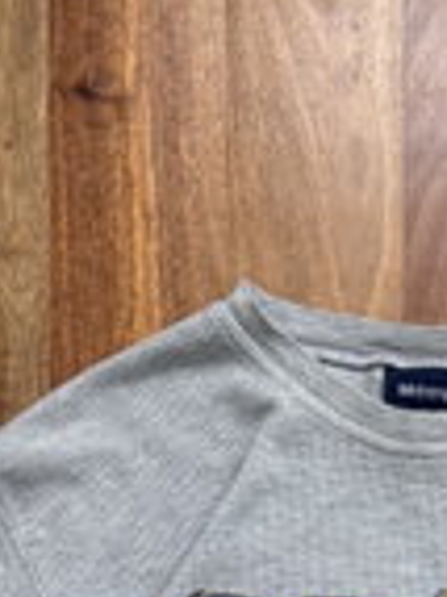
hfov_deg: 15.0
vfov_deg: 17.3
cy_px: 1000
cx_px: 434
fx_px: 1673
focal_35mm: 97
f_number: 1.6
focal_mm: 5.96
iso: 40
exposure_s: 1/121
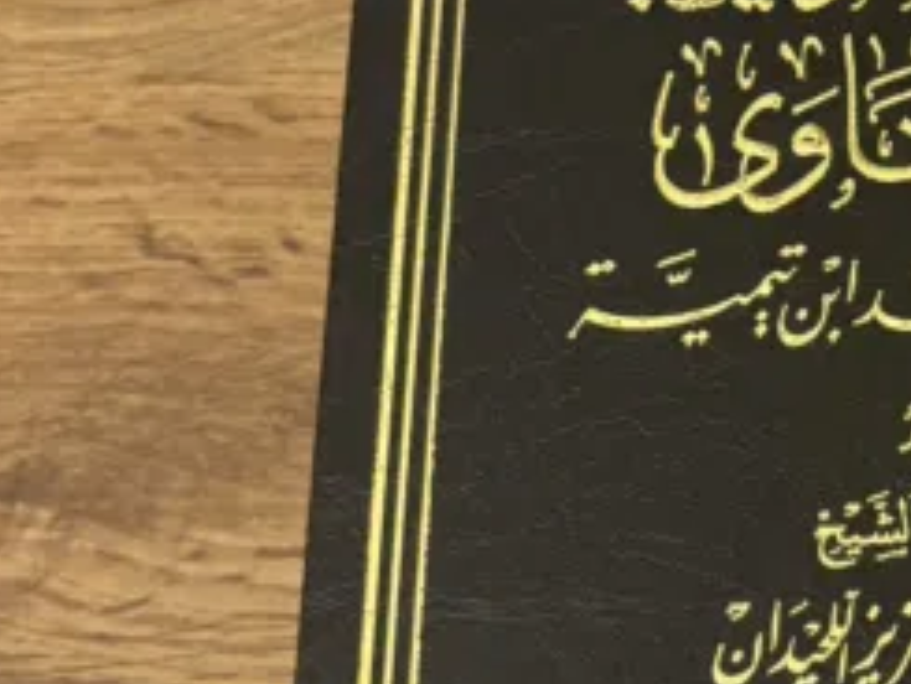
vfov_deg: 21.3
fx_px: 1790
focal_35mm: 68
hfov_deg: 25.5
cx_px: 1101
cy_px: 587
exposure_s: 1/25
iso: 640
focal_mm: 5.96
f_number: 1.6
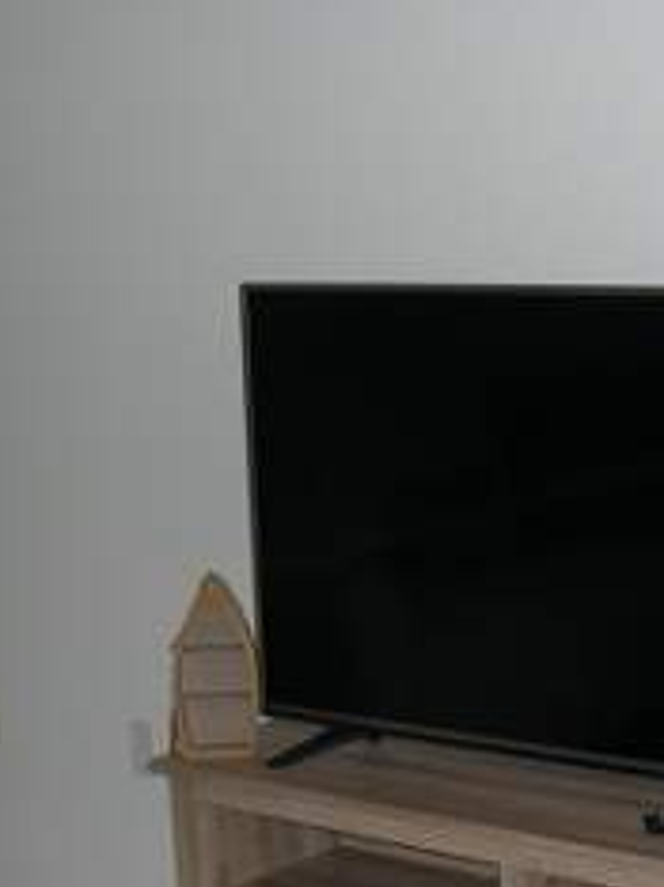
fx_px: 1999
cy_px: 603
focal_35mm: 78
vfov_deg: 24.9
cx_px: 637
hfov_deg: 18.5
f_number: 2.8
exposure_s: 1/60
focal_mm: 8
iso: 100
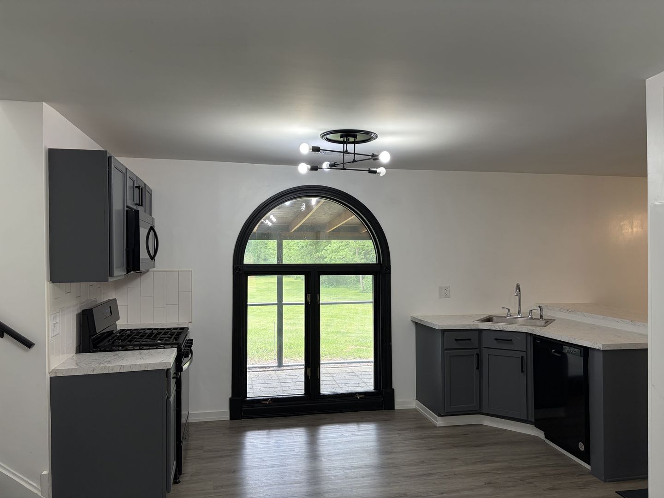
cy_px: 249
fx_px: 499
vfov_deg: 53.1
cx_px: 332
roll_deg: +0.1
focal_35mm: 26
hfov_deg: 67.3
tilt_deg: +0.6
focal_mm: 5.96
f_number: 1.6
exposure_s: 1/120
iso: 64
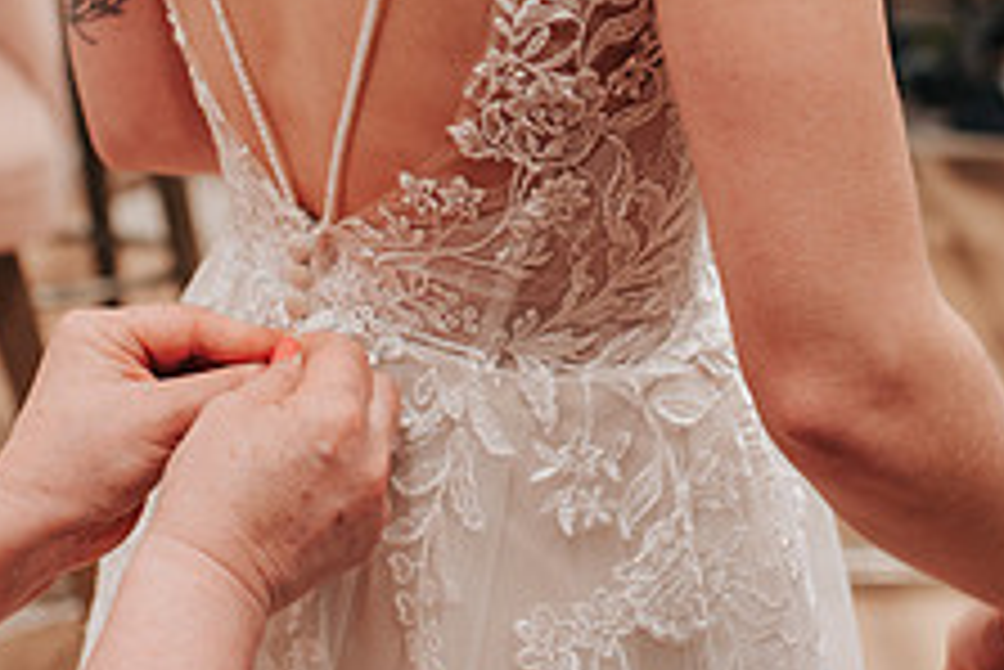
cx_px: 527
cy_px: 160
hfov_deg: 22.4
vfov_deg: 15.0
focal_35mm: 91
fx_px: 2539
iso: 250
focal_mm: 35
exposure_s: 1/125
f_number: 2.8
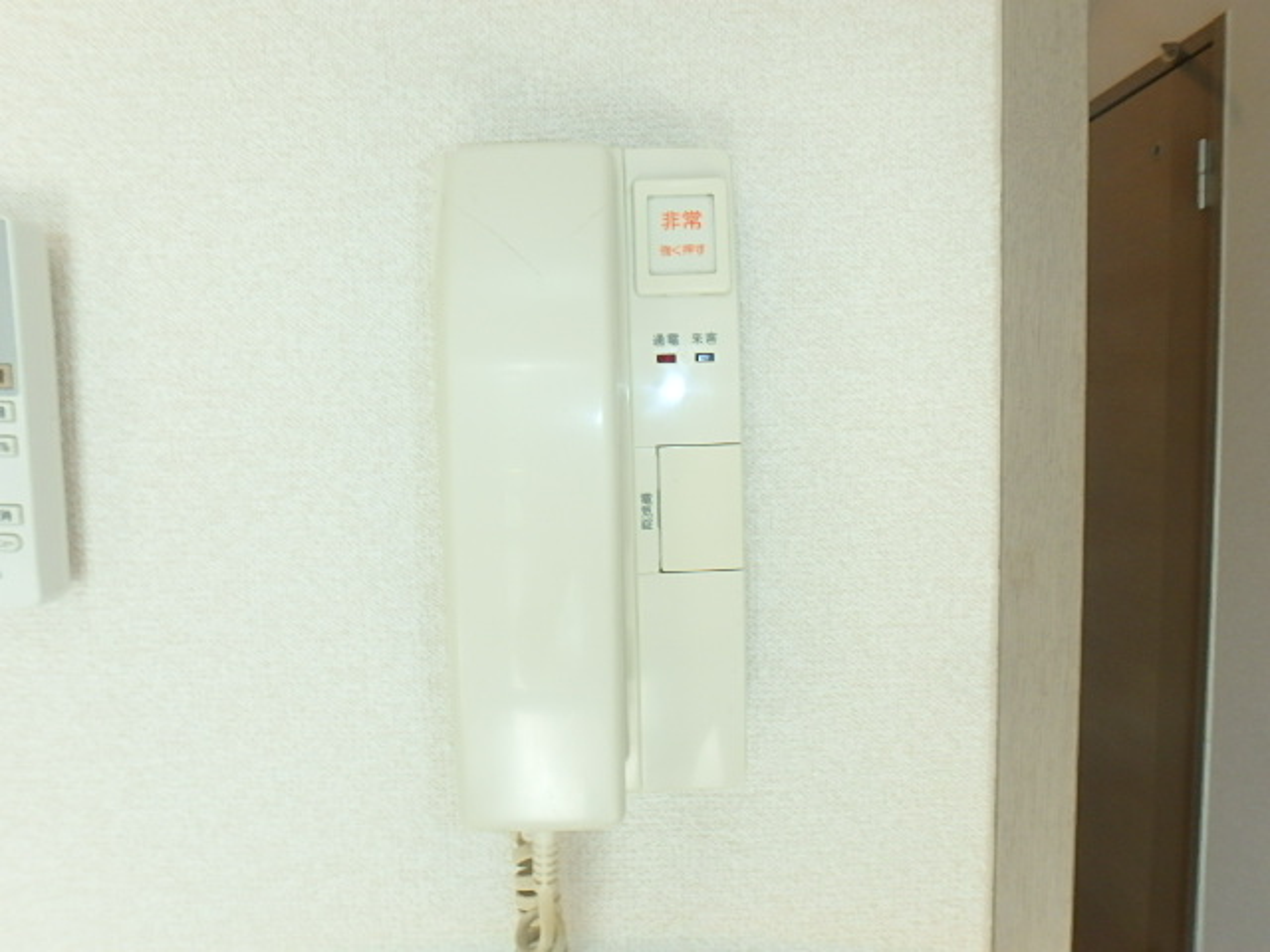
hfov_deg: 79.0
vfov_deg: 63.4
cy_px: 476
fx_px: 770
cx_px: 635
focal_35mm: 21
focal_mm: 3.7
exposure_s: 1/30
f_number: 6
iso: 125
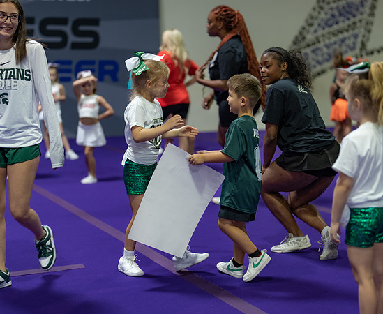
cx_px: 182
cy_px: 143
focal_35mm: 74
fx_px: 845
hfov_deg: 25.5
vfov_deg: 21.0
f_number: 1.2
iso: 500
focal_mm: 50
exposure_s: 1/320
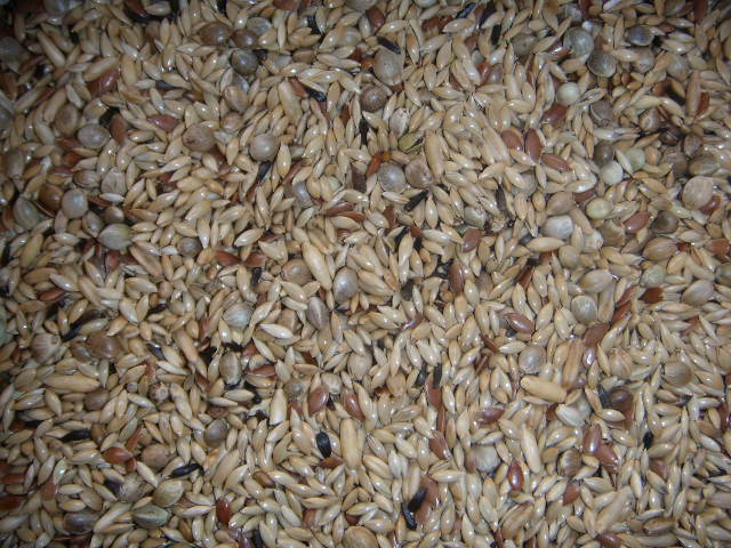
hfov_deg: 49.0
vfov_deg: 37.7
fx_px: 802
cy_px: 274
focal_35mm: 38
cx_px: 366
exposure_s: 1/60.2
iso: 64
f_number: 3.5
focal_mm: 6.4
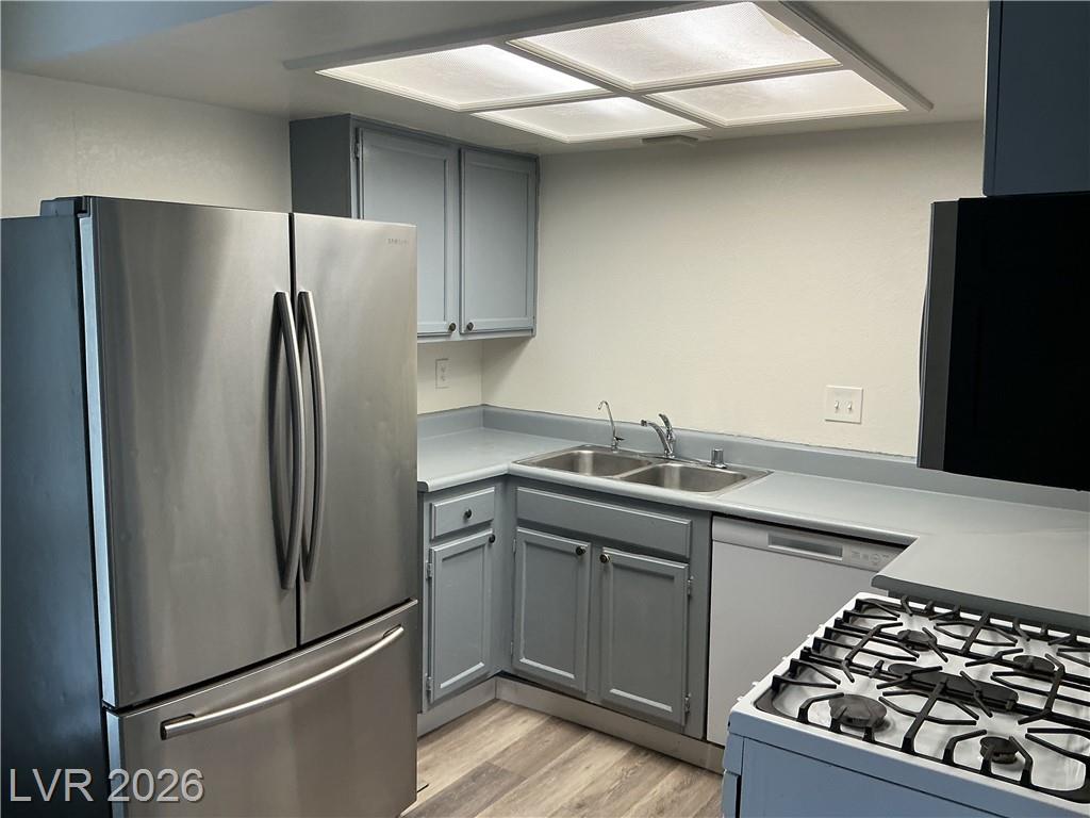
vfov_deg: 48.2
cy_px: 409
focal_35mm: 29
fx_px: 913
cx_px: 545
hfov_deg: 61.7
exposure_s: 1/60
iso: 50
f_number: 1.8
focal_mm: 3
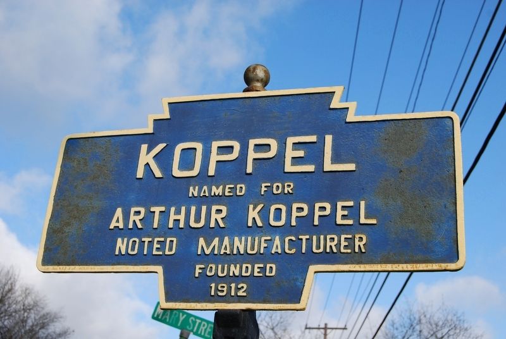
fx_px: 739
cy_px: 170
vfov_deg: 25.8
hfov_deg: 37.8
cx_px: 253
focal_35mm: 52
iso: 100
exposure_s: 1/200
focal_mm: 35
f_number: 7.1
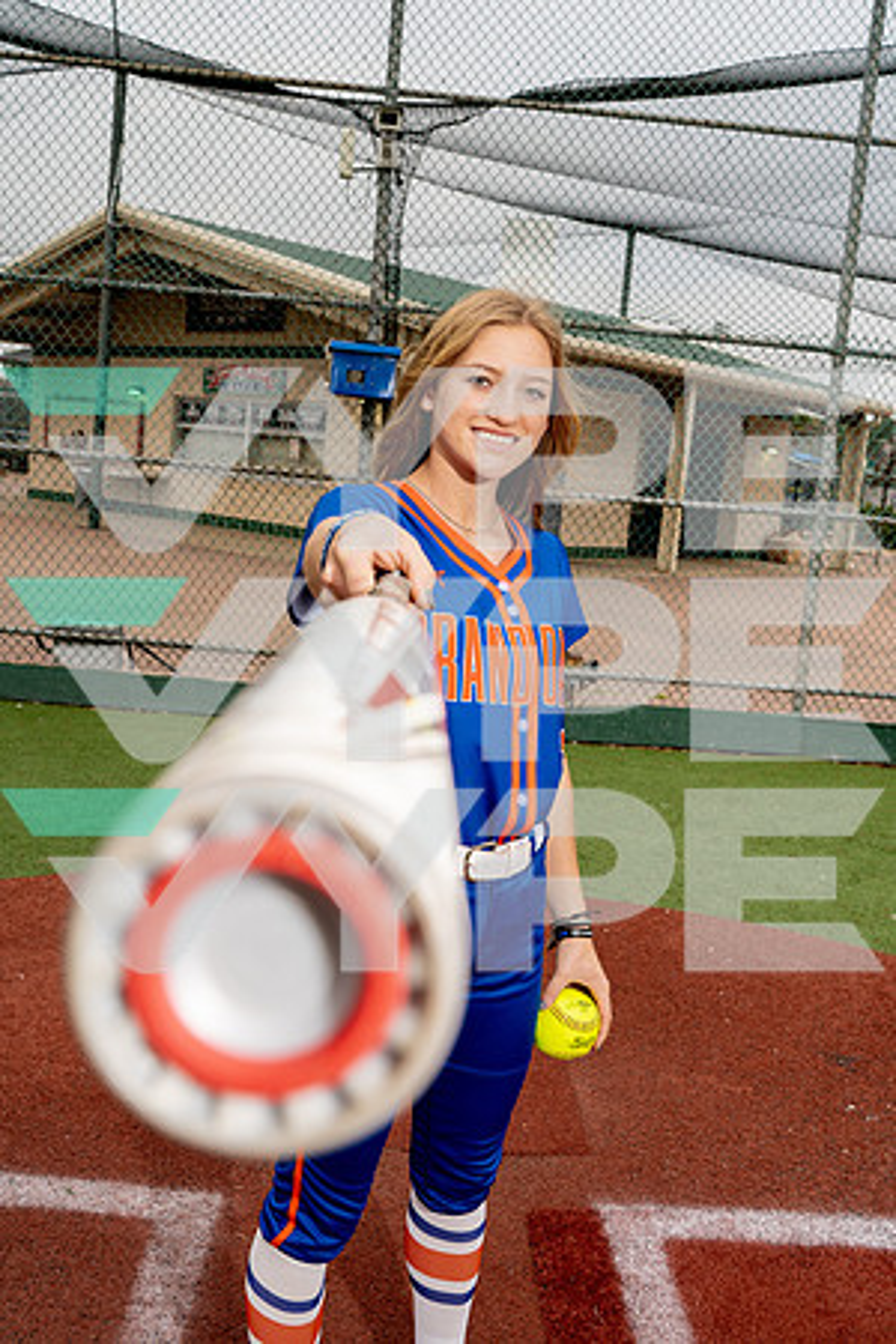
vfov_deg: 54.4
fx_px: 1307
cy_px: 672
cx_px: 448
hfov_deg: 37.9
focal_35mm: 35
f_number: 8
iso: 125
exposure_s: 1/250
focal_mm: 35
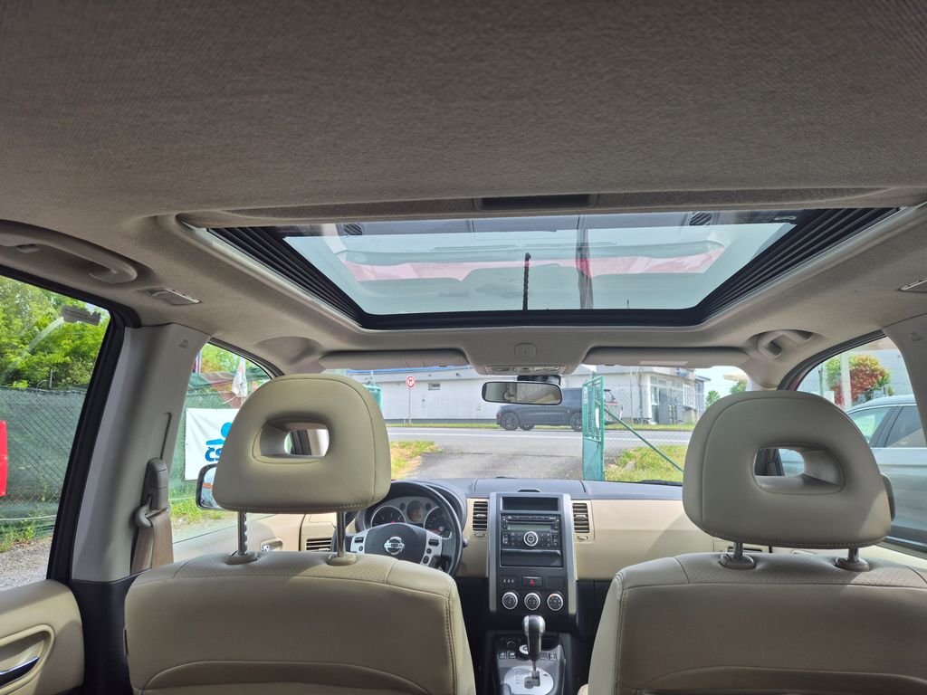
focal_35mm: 23
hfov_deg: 73.9
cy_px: 348
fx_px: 616
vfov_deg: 58.9
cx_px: 464
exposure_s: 1/320
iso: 25
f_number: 1.8
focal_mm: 5.4
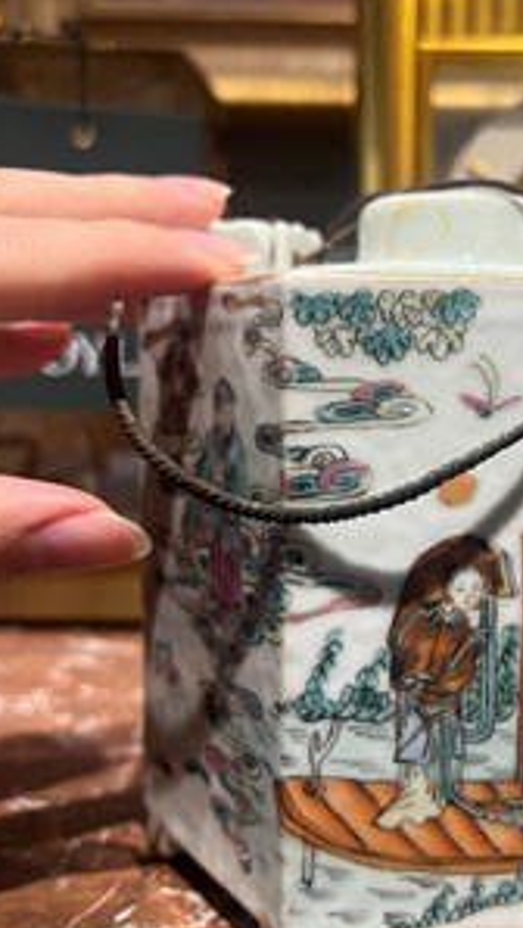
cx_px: 448
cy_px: 489
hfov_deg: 30.2
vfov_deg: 52.7
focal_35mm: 38
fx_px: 935
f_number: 1.5
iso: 125
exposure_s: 1/100
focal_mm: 5.7
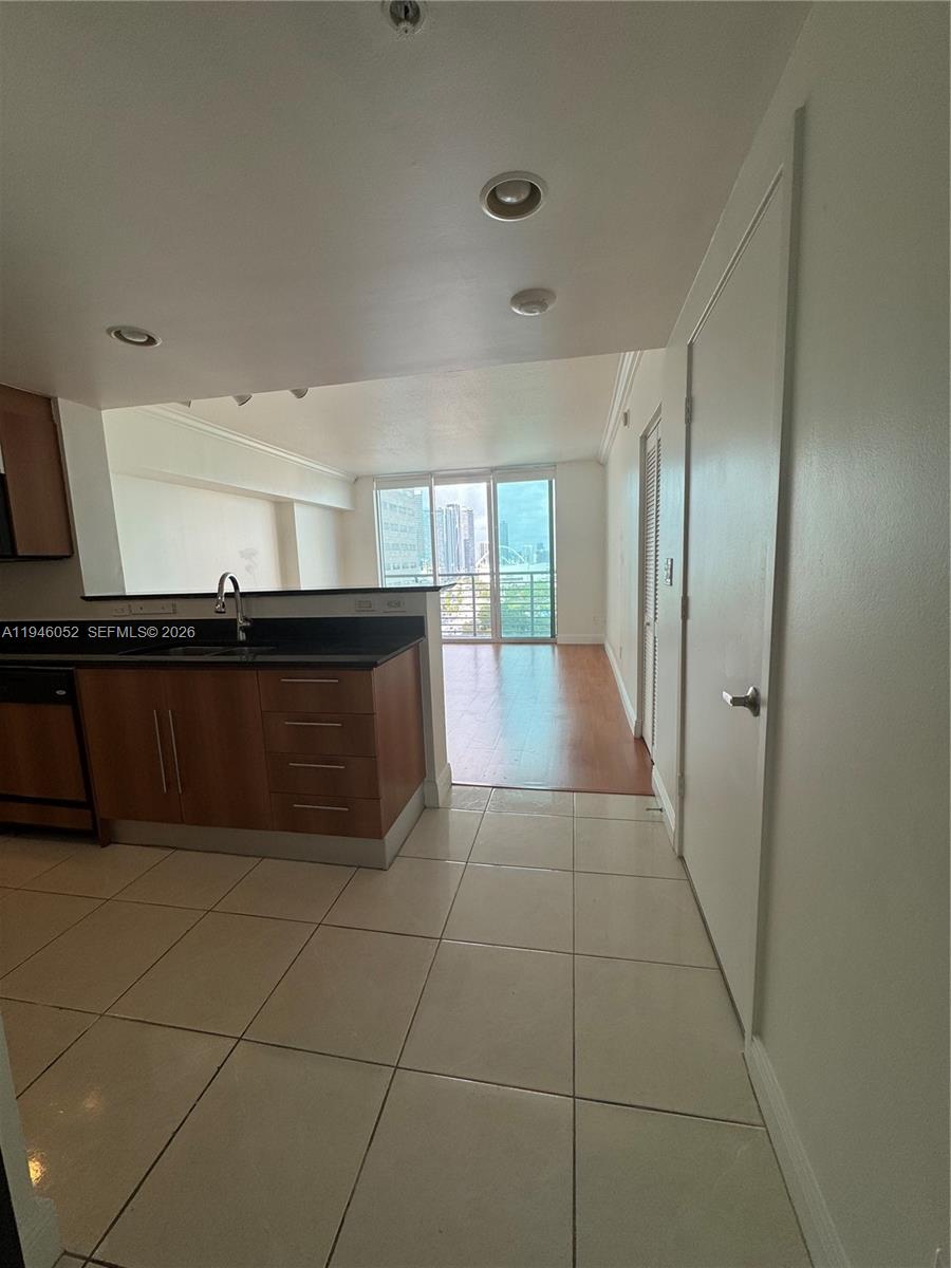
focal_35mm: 14
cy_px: 634
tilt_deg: -8.6
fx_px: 513
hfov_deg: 85.7
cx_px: 476
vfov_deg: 102.1
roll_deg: +2.2
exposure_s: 1/243
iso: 40
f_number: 2.2
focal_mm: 2.22
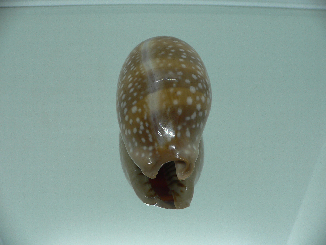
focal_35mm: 35
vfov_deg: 40.7
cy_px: 122
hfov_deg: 52.6
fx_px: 330
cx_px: 163
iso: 80
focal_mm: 4.6
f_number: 2.8
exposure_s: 1/60
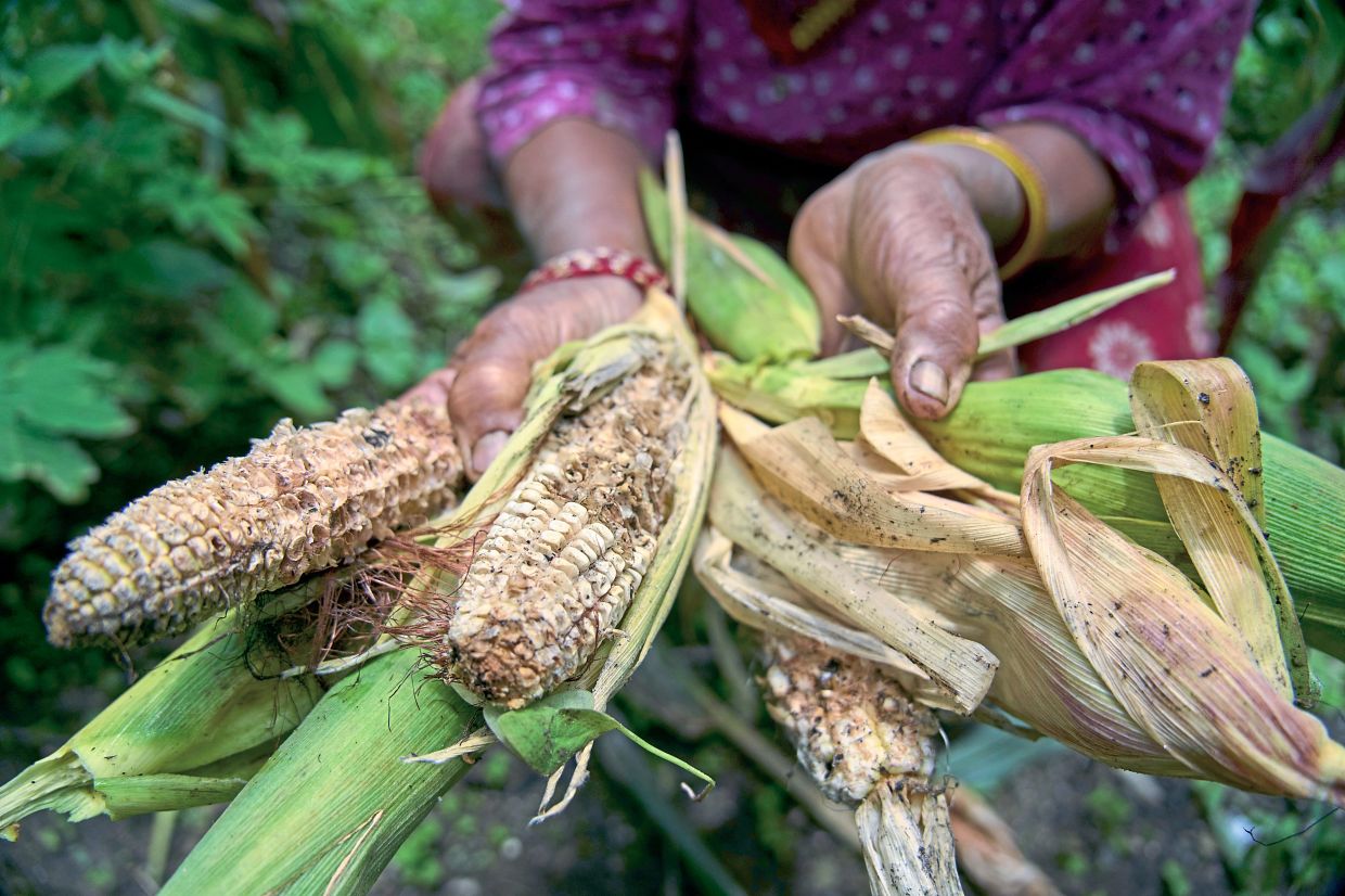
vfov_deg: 53.1
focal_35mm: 24
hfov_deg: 73.8
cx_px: 672
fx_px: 896
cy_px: 448
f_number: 4
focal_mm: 24
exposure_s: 1/3200
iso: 800
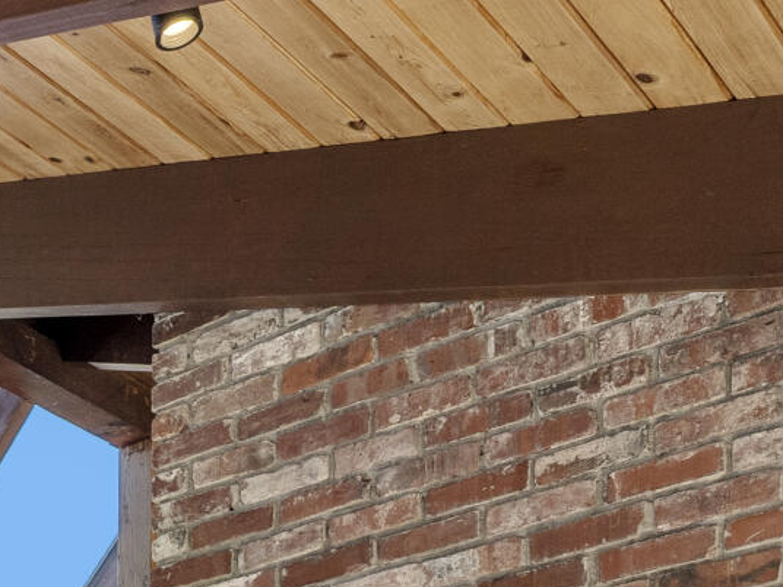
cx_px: -215
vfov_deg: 16.2
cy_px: 1180
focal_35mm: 70
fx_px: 1583
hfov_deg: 24.5
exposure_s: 1/50
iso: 320
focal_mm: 13
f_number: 7.1
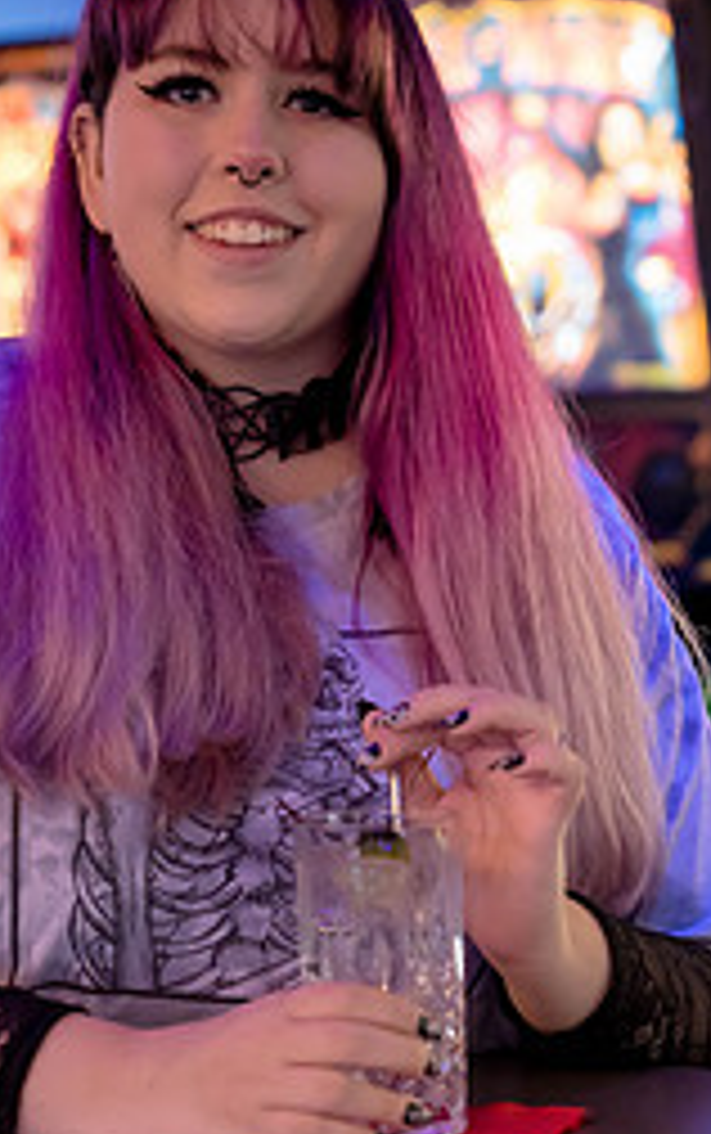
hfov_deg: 12.0
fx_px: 3372
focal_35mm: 109
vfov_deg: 19.0
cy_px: 806
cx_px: 468
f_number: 2.8
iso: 5000
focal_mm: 60
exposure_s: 1/160
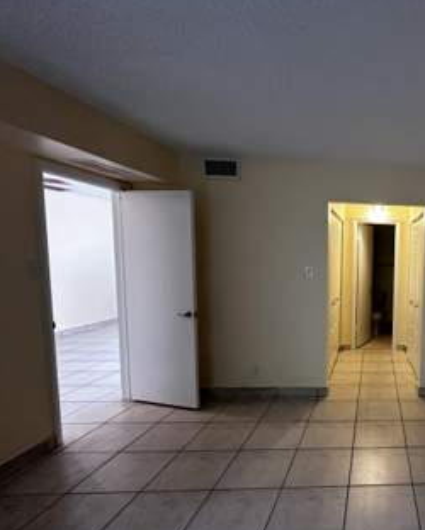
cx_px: 405
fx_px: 330
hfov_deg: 54.3
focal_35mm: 21
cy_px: 286
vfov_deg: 77.5
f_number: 2.2
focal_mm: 2.22
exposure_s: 1/60
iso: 320
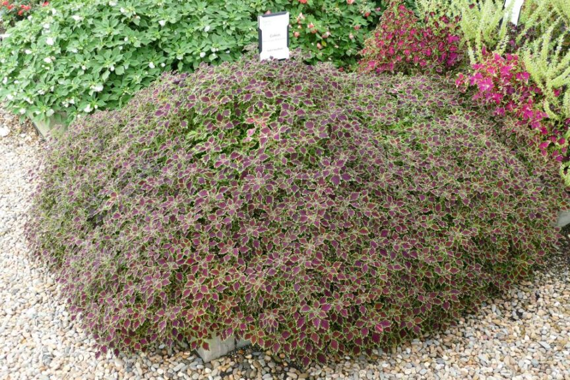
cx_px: 285
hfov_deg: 48.5
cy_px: 190
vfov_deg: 33.4
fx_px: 633
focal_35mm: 40
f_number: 3.1
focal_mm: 14.5
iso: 125
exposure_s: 1/125
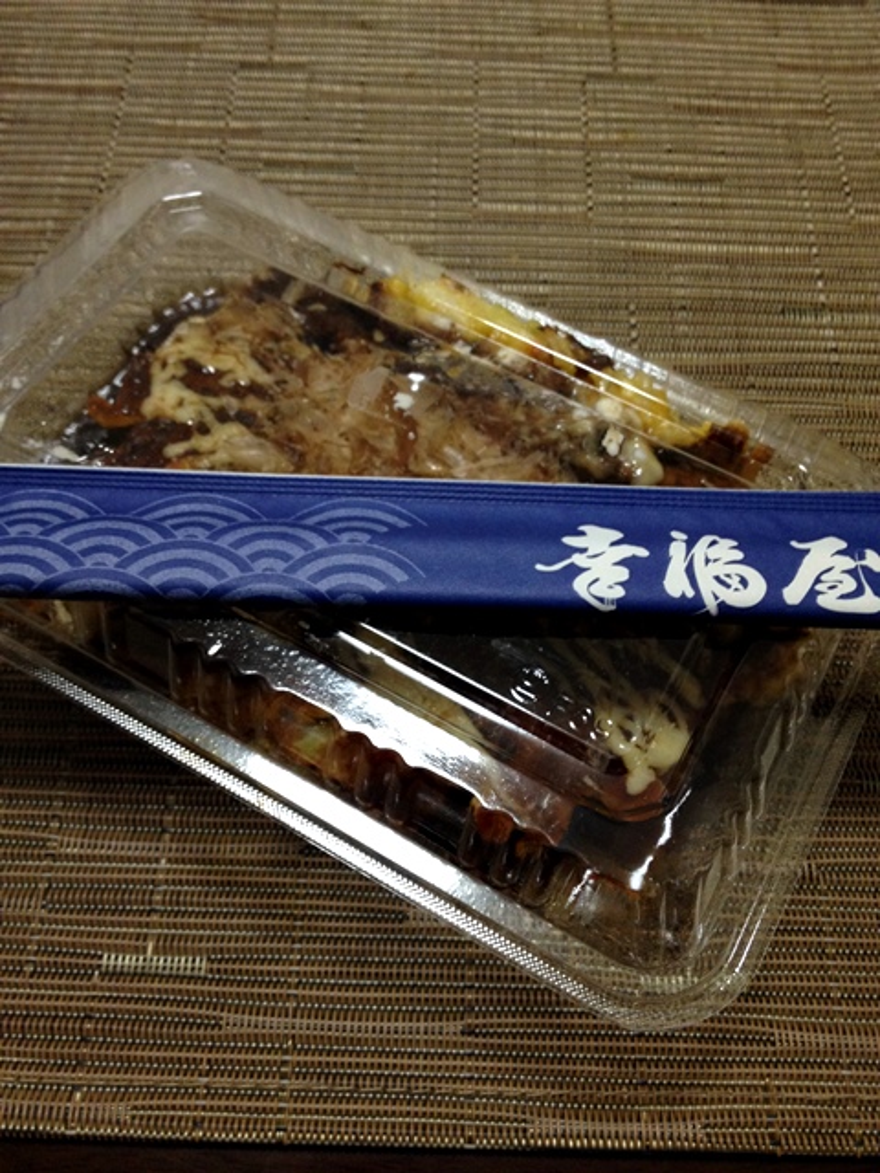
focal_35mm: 35
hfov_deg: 40.7
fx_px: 1186
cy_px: 586
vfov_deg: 52.6
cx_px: 440
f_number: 2.4
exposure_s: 1/20
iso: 160
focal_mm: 4.28
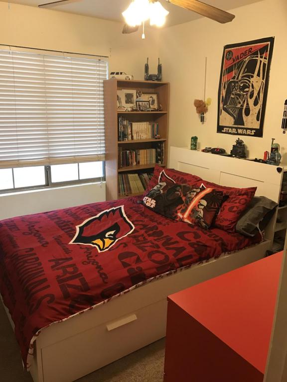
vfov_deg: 63.4
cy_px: 191
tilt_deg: -16.6
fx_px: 310
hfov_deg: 49.7
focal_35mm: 28
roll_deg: -0.8
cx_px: 144
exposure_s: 1/15
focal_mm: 3.99
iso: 40
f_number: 1.8
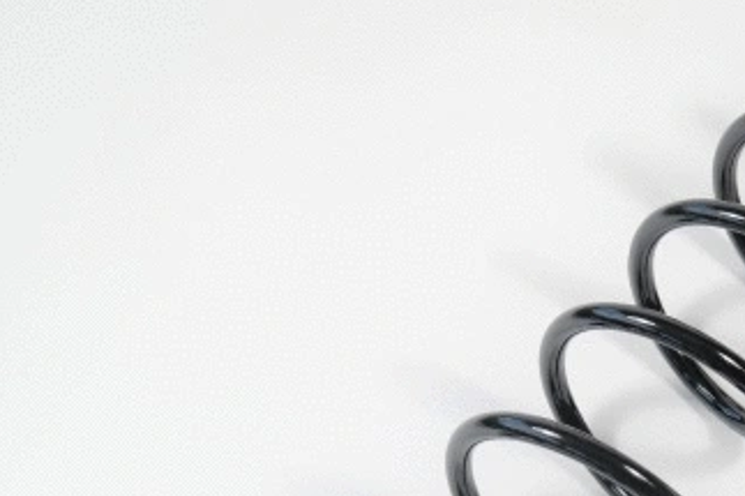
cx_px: 660
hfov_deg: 21.5
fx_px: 1924
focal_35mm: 93
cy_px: 424
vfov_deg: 14.6
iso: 200
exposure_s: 1/50
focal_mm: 33
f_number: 4.5
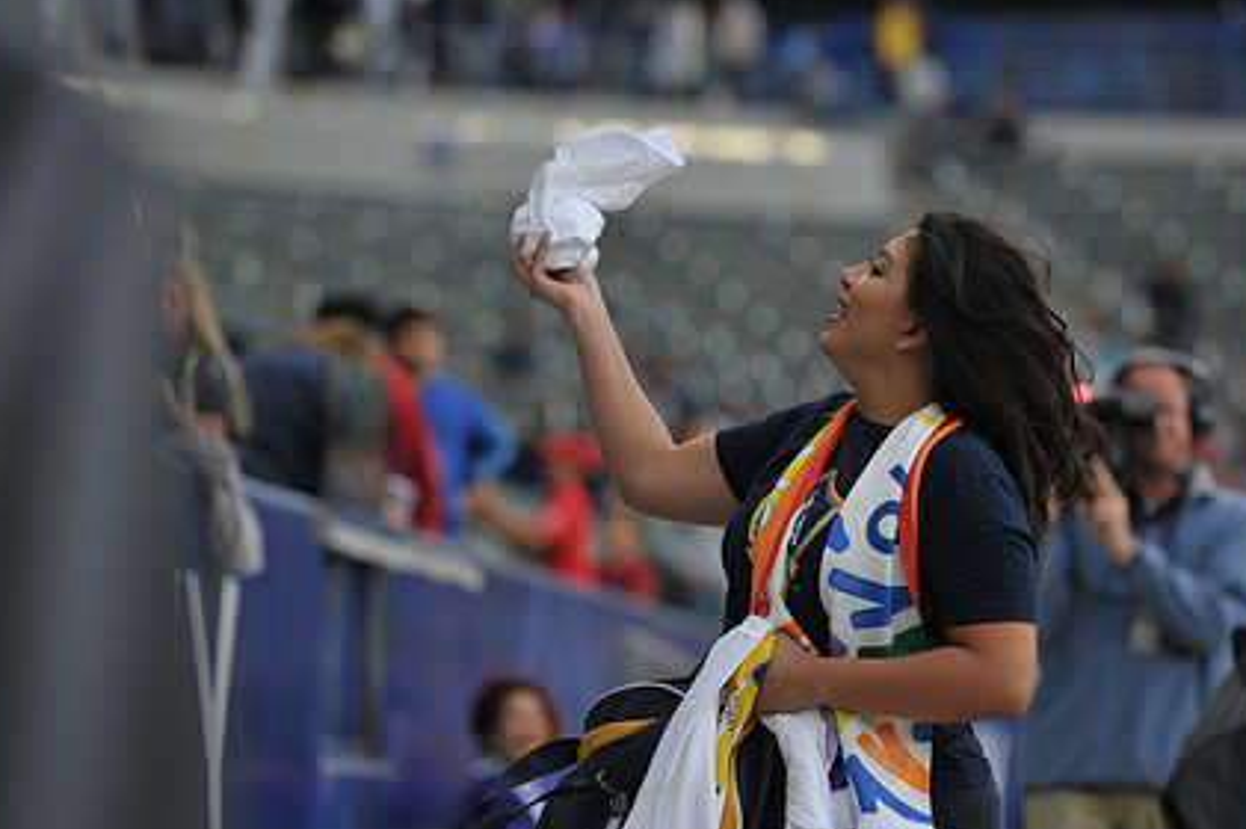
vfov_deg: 7.4
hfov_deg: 11.1
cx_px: 772
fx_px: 6432
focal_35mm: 186
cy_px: 453
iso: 800
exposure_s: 1/800
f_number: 2.8
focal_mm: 135
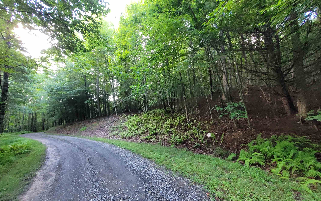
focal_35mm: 14
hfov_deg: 105.3
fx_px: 122
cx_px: 159
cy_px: 106
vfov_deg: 78.6
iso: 400
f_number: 2.2
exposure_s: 1/60
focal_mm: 1.74
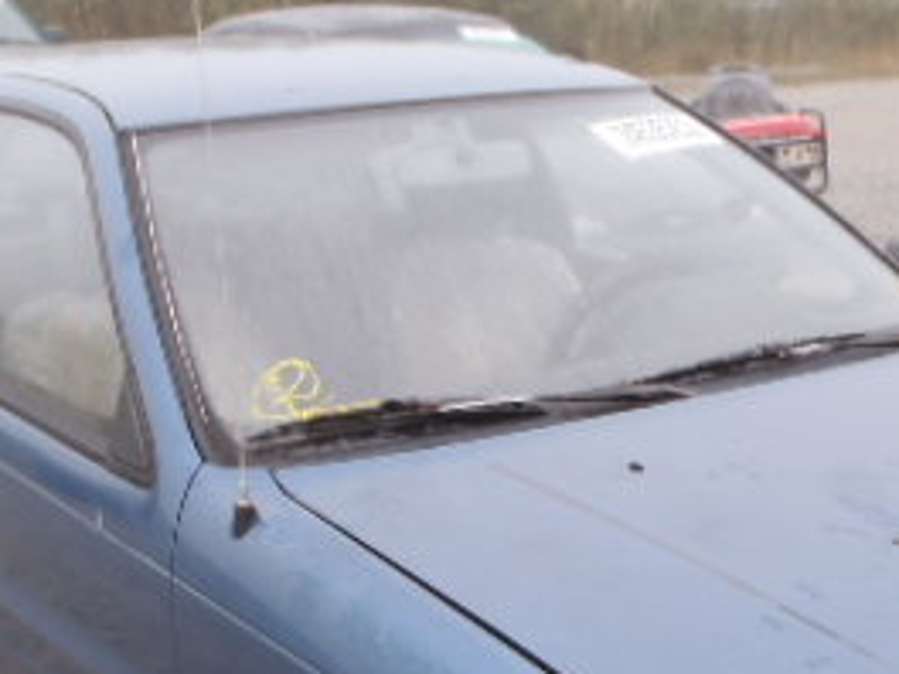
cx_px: 620
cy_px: 630
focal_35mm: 68
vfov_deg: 21.1
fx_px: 1766
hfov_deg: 28.3
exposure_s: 1/80
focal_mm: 5
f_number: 4.5
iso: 80
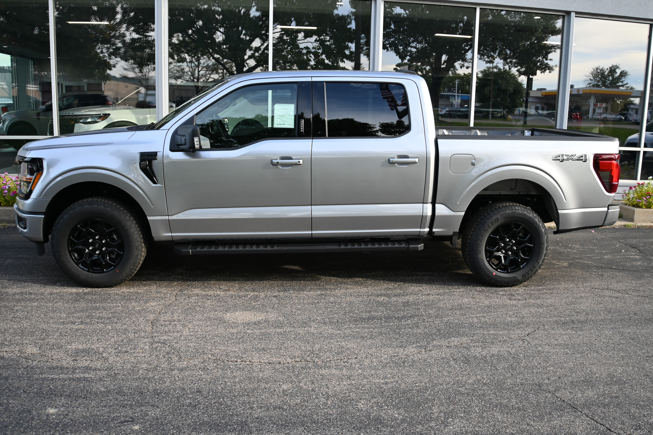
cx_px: 326
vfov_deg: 29.4
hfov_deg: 43.0
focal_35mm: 46
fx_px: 830
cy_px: 218
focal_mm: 30.5
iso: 180
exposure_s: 1/250
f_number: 5.6
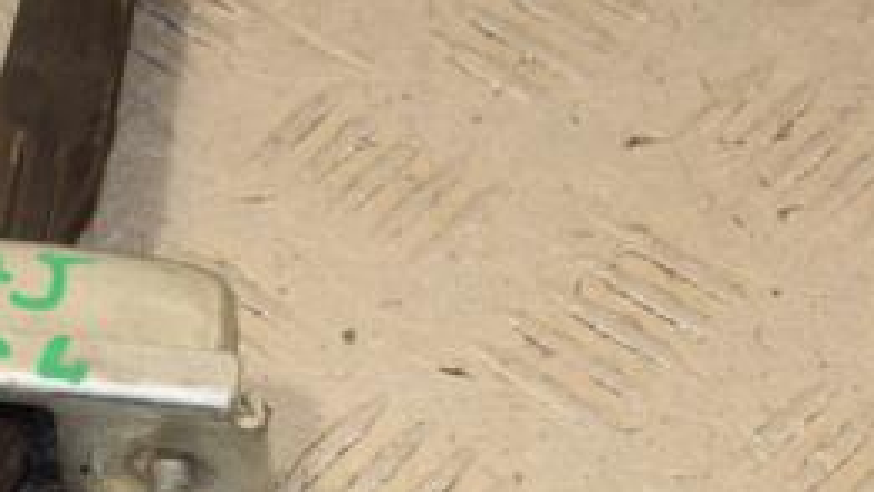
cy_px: 238
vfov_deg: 5.1
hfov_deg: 9.0
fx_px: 5517
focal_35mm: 238
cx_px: -67
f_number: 9
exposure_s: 1/200
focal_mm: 66
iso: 800
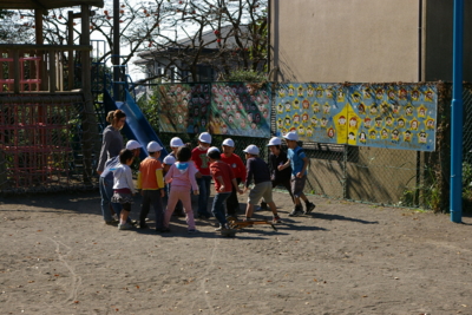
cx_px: 236
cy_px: 158
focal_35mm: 82
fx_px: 1082
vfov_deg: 16.6
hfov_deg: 24.6
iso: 200
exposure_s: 1/250
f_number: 9.5
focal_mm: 55
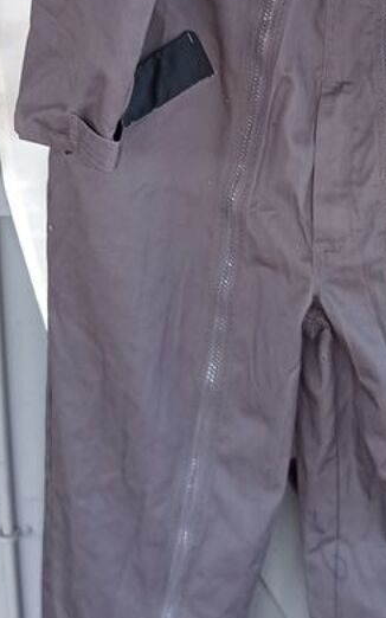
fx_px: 1095
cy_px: 146
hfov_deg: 19.9
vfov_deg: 30.9
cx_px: 270
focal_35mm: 65
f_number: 1.7
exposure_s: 1/100
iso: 268
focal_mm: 5.24
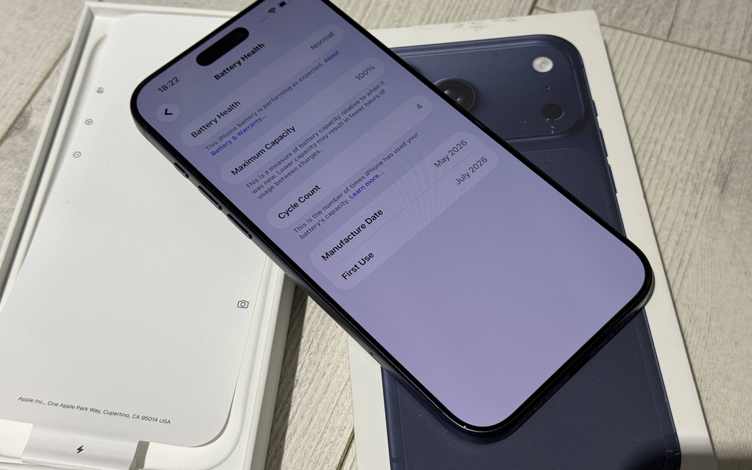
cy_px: 221
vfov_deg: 25.3
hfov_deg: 39.6
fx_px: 1045
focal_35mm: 51
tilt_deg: -56.1
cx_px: 377
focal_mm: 6.76
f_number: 1.78
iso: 64
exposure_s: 1/100
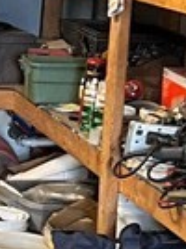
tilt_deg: -8.6
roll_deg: -1.9
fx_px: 1430
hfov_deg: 6.9
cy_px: 130
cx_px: -307
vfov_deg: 10.0
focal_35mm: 199
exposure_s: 1/60
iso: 200
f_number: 1.5
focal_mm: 5.7
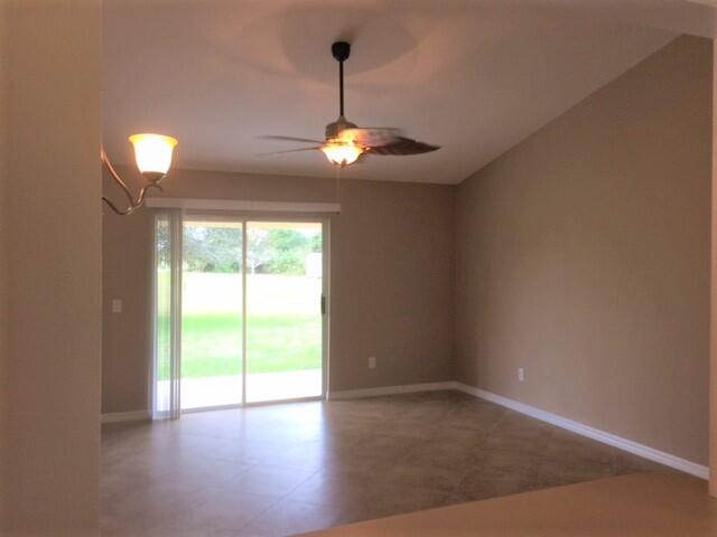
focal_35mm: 29
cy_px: 268
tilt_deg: -0.5
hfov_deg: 61.7
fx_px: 601
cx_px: 358
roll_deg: +1.7
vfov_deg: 48.2
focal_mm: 4.15
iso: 32
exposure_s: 1/60
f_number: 2.2
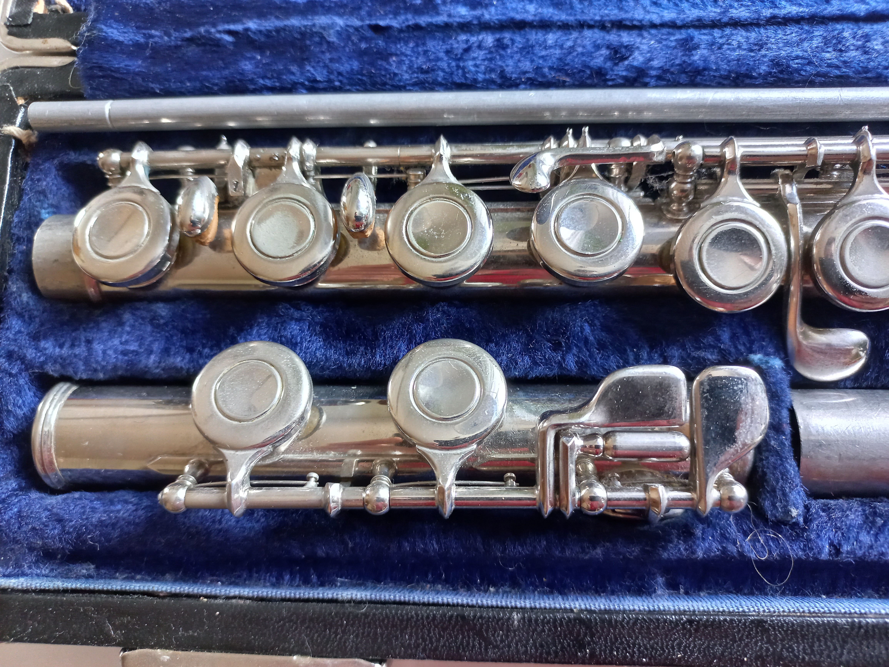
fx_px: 642
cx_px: 444
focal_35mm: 25
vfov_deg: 54.9
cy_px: 334
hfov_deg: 69.4
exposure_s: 1/33
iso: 250
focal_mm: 4.6
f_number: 1.8
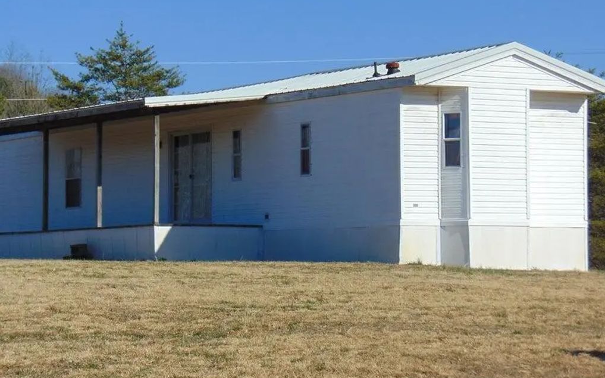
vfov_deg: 9.2
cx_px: 304
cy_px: 202
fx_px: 2341
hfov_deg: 14.7
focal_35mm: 142
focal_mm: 23.9
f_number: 10.3
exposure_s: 1/200
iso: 80
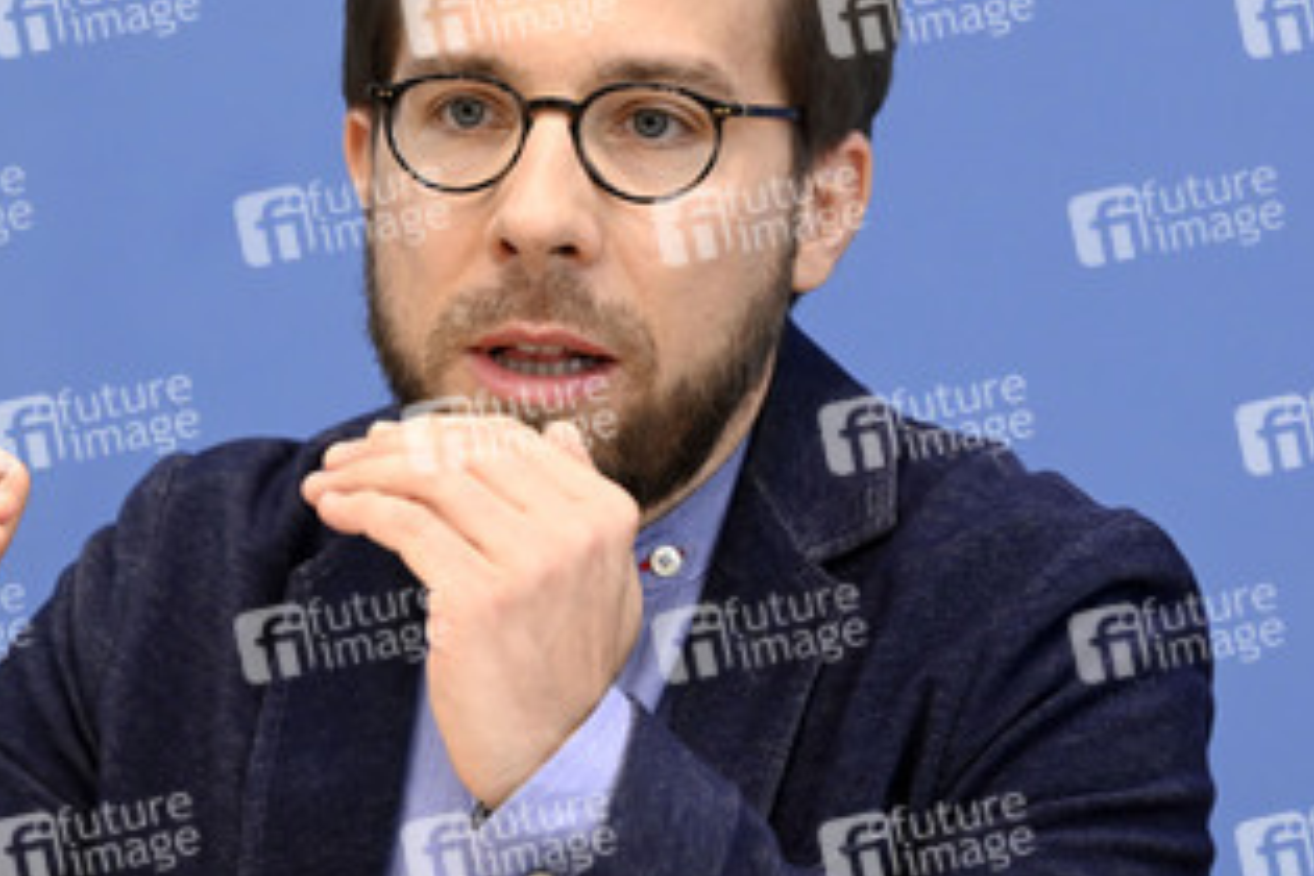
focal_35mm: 286
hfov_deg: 7.2
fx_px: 10438
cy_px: 321
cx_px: 398
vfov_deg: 4.8
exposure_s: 1/400
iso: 3200
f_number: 5.6
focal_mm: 200
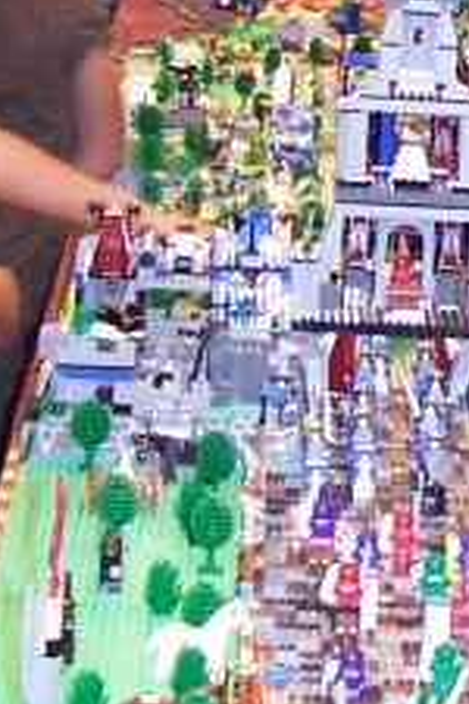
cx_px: 935
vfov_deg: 11.3
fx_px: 3517
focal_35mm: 180
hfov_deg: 7.3
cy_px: 34
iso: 140
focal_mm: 6.3
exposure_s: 1/4
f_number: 2.8
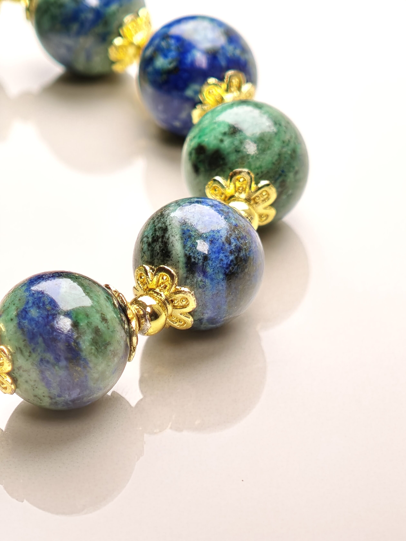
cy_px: 270
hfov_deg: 9.0
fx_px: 2580
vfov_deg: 12.0
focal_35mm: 165
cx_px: 203
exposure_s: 1/591
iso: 200
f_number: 1.8
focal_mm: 11.5
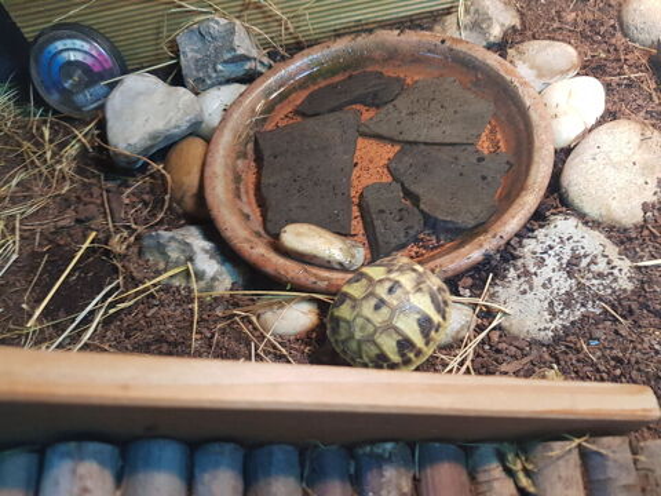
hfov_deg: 67.3
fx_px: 496
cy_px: 248
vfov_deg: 53.1
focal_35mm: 26
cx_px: 330
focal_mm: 4.2
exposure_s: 1/50
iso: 160
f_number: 1.7
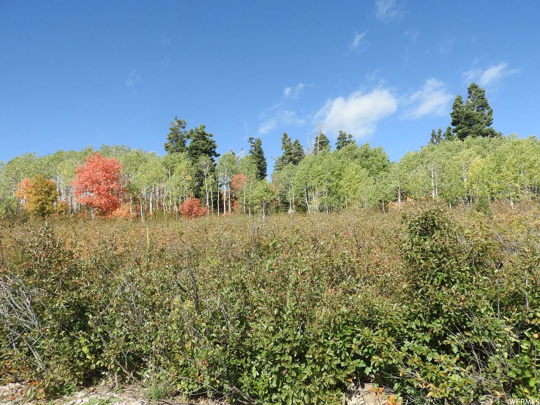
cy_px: 202
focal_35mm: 24
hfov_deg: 71.6
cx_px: 270
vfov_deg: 56.8
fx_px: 374
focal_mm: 4.3
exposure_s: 1/1000
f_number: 3.3
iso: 100
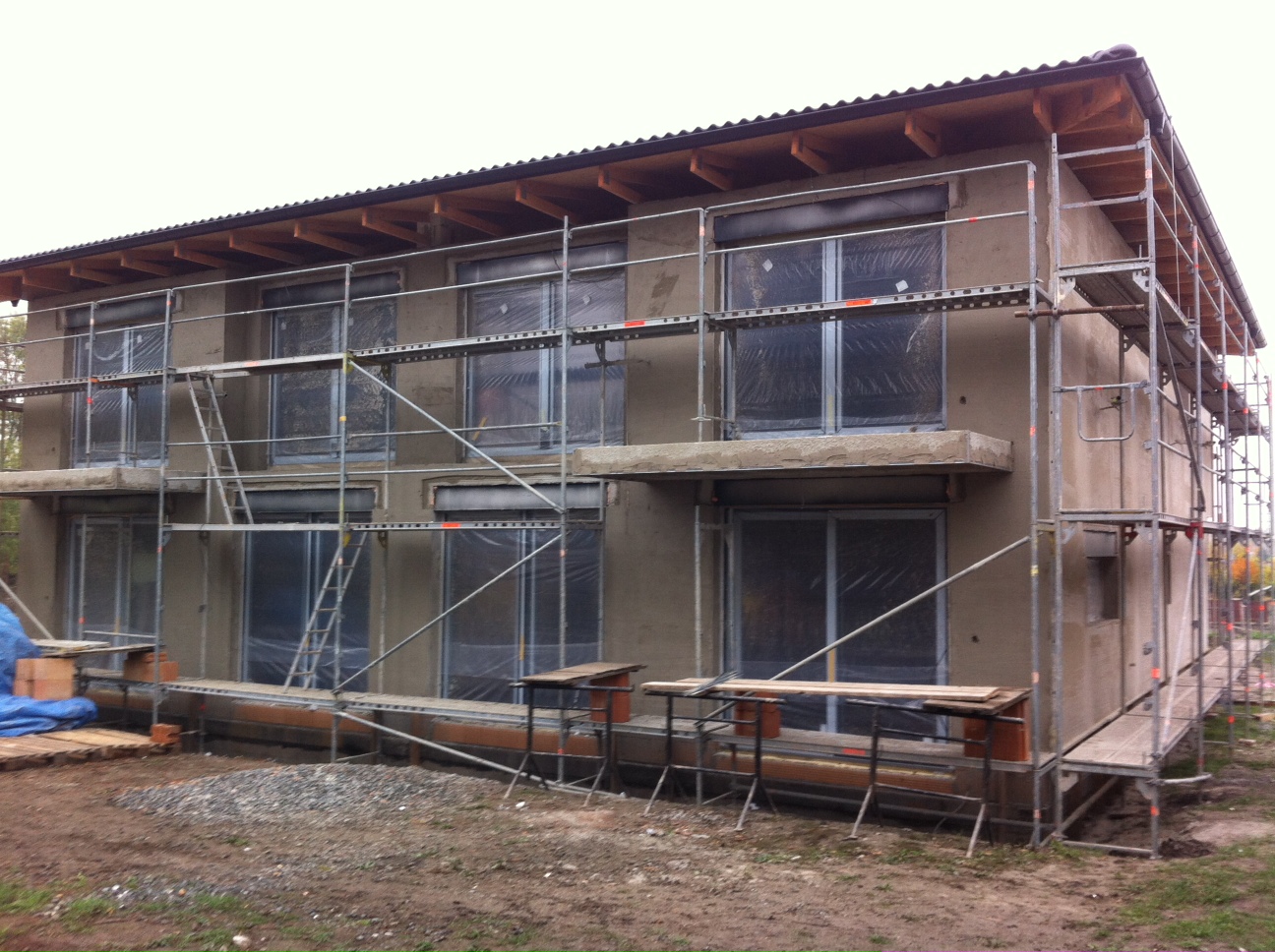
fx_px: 1287
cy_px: 476
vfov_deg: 40.6
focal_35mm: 35
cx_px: 638
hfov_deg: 52.7
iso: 80
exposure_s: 1/30
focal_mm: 3.85
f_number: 2.8
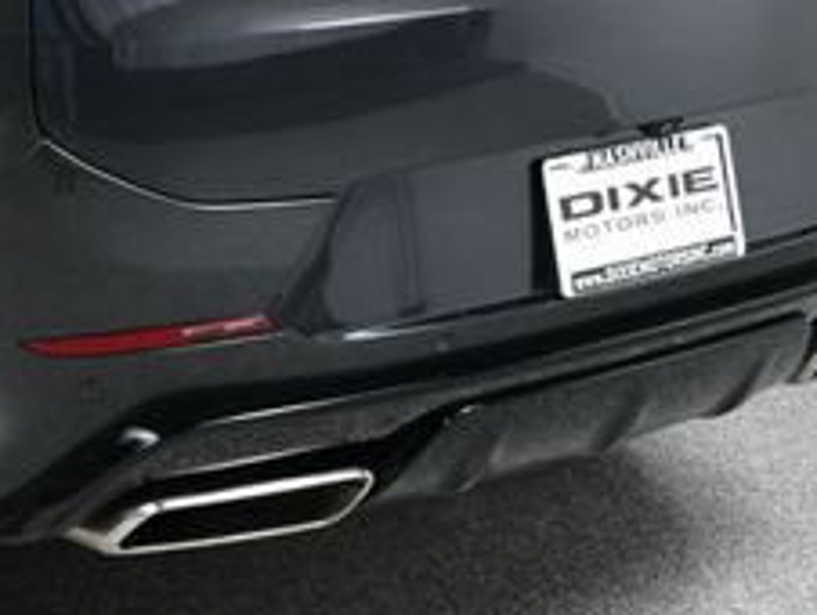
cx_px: -65
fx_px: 2504
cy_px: -11
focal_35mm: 106
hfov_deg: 17.9
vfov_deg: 13.8
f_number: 9
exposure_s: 1/160
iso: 100
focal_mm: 26
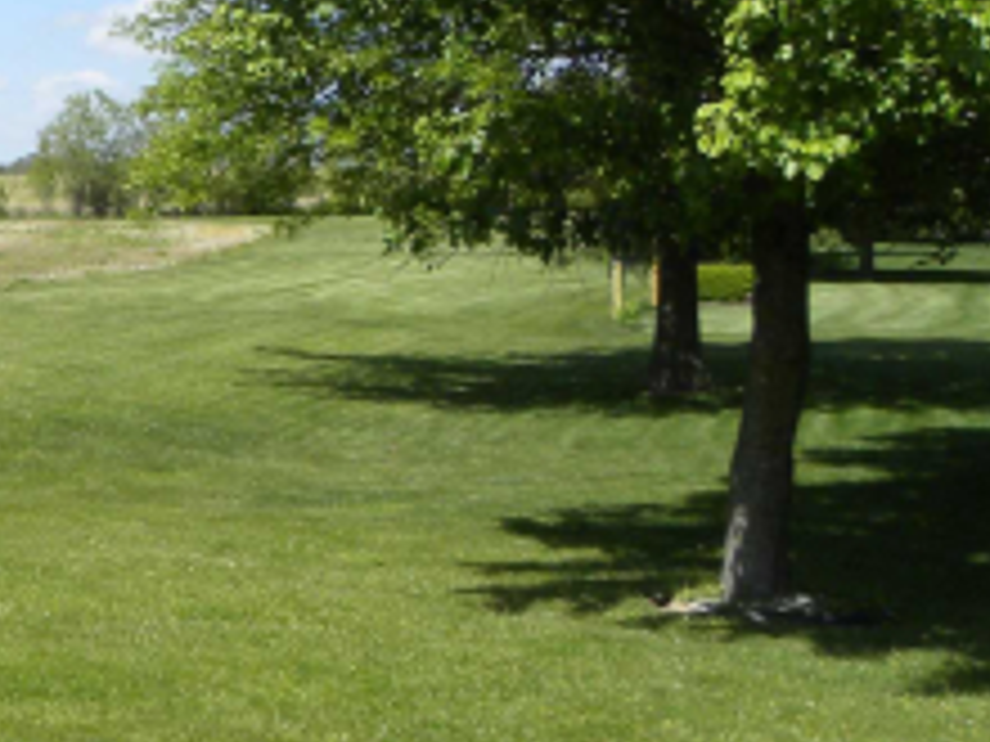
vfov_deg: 18.6
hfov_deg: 21.0
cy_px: 238
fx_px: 2259
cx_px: -493
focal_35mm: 79
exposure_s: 1/221
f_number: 6.3
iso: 64
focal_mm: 4.6
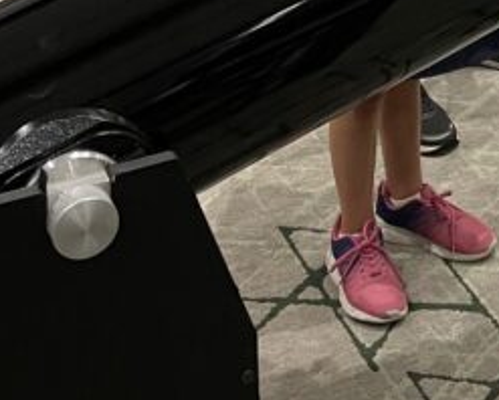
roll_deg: -1.1
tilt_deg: -12.6
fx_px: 1552
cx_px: 562
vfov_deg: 13.4
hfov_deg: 17.6
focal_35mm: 105
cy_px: -291
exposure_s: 1/60
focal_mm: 4.2
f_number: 1.6
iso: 250
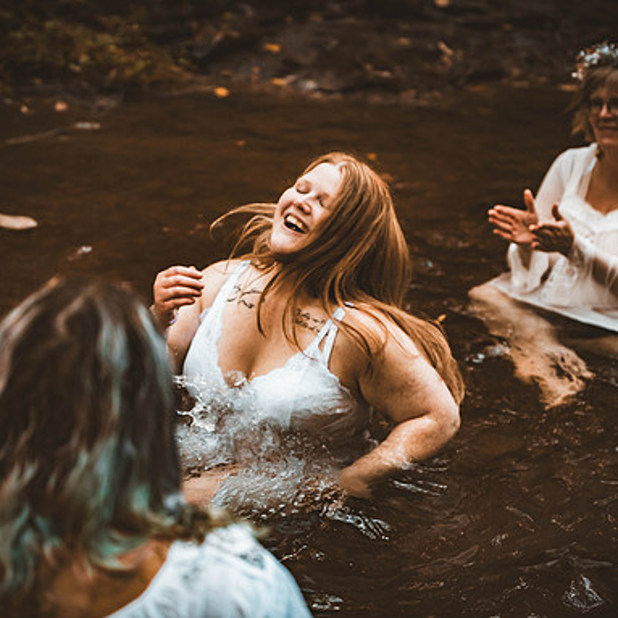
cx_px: 297
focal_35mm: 90
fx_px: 1818
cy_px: 307
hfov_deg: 19.3
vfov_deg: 19.3
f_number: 2.8
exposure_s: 1/400
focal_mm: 70
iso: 1000
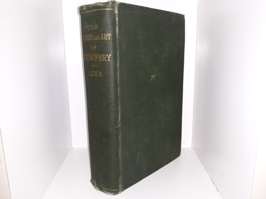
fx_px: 215
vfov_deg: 49.7
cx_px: 133
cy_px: 100
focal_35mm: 28
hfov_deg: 63.4
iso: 50
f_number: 1.7
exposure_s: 1/60
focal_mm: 3.7
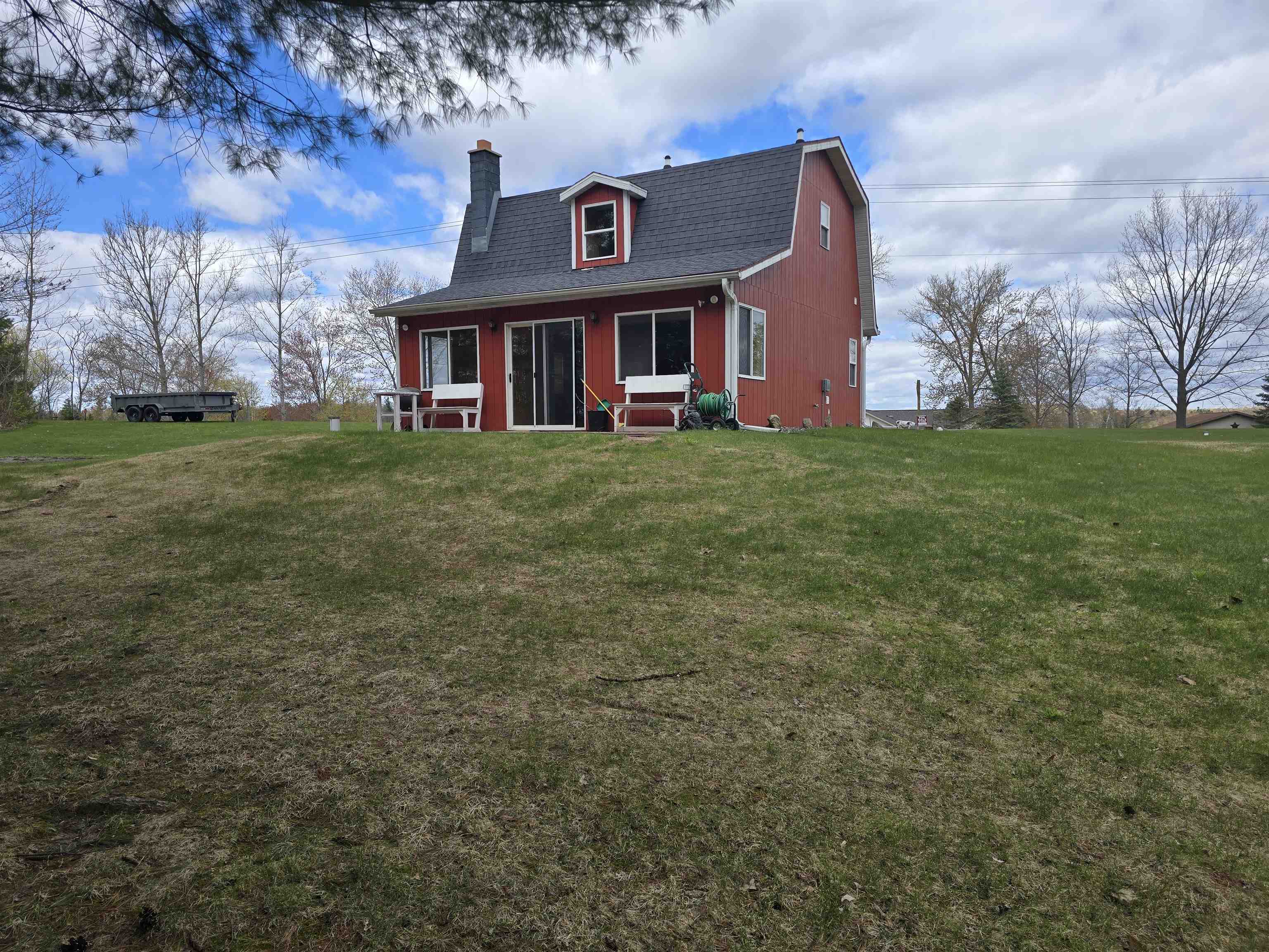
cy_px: 476
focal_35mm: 23
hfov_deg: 73.9
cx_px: 634
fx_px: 843
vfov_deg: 58.9
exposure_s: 1/525
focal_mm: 6.3
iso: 12
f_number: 1.7
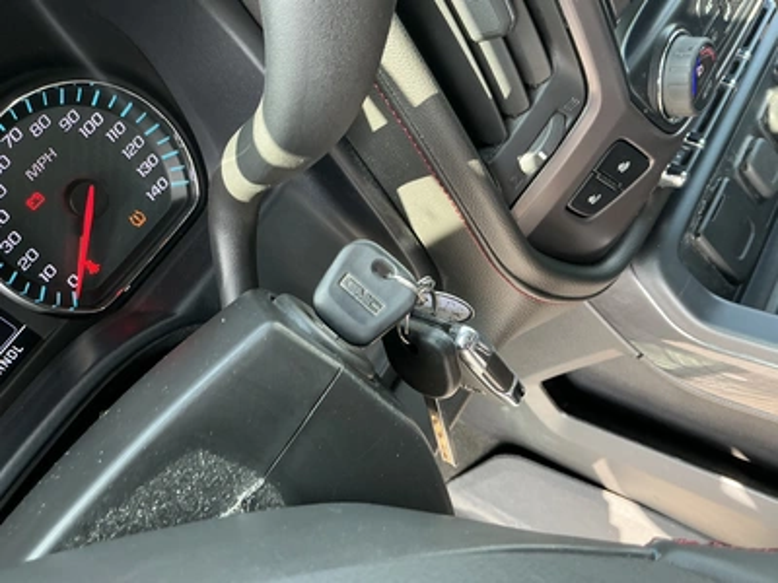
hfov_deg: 63.4
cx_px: 389
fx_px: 629
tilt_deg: -50.0
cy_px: 292
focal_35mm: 28
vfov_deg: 49.7
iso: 64
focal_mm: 3
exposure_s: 1/73
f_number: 1.8
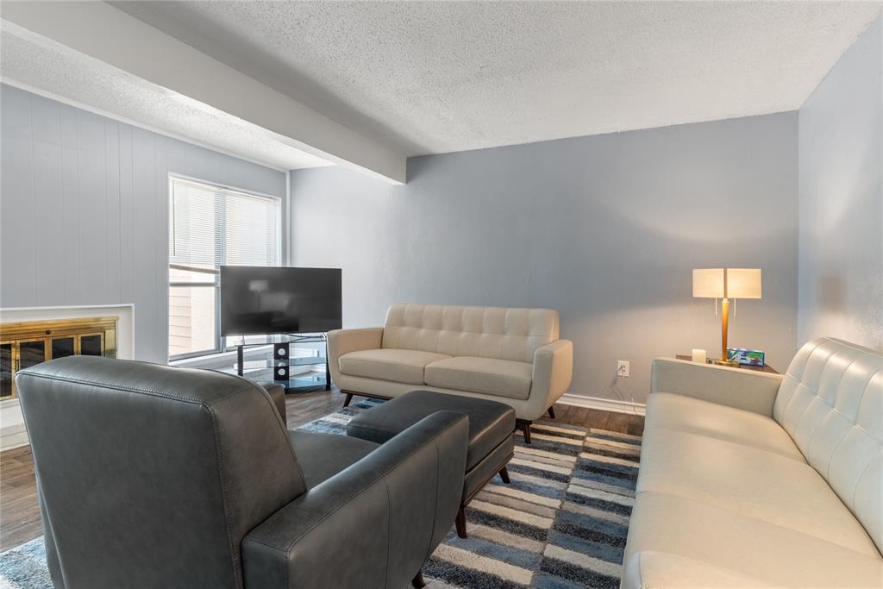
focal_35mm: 18
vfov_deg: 67.4
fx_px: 442
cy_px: 294
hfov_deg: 90.0
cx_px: 442
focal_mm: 18
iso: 400
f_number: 10
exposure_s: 1/40
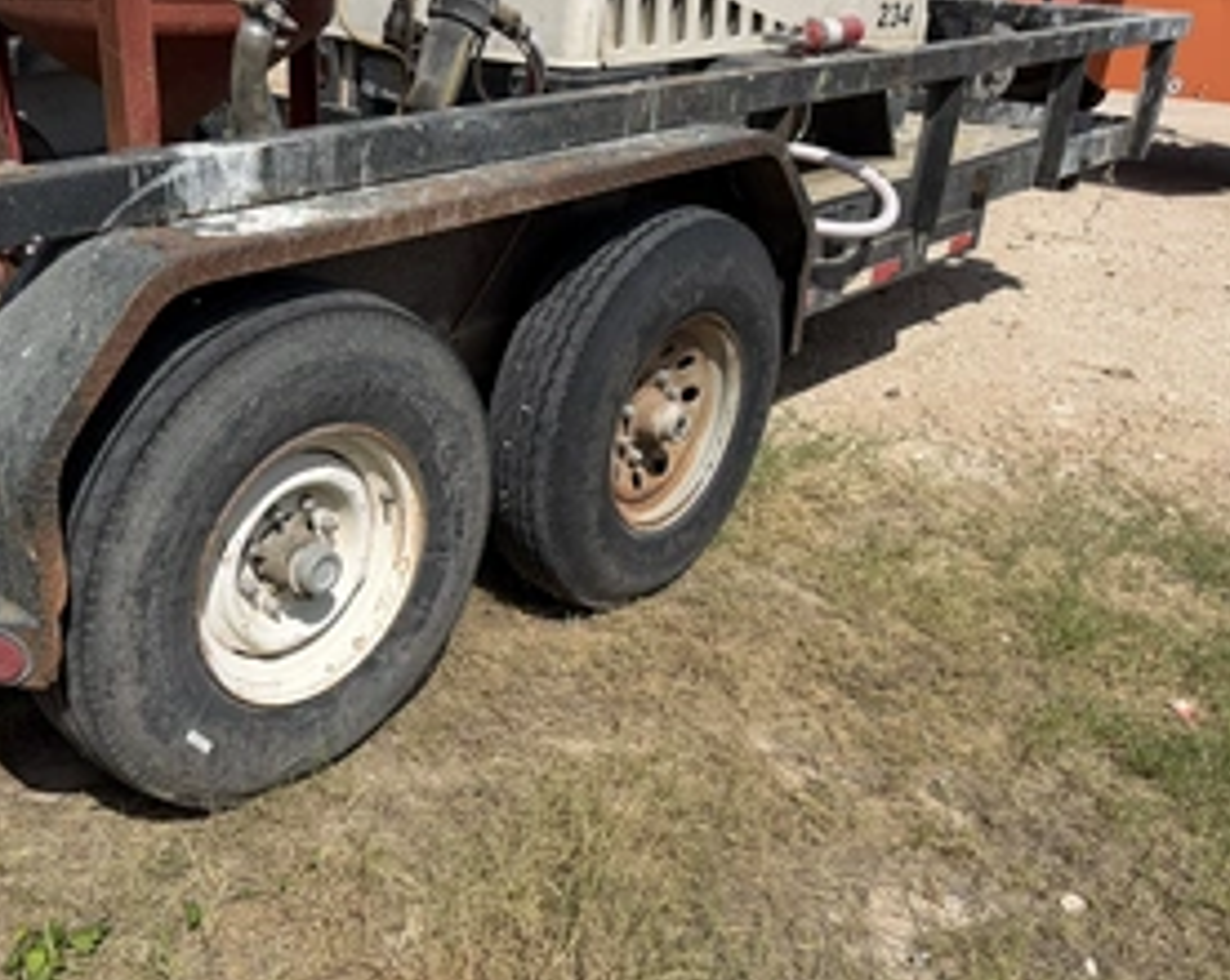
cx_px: 455
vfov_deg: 43.2
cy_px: 548
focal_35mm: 34
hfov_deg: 52.3
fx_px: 1236
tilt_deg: -25.3
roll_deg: +2.7
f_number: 1.78
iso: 80
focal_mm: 6.76
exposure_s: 1/6711
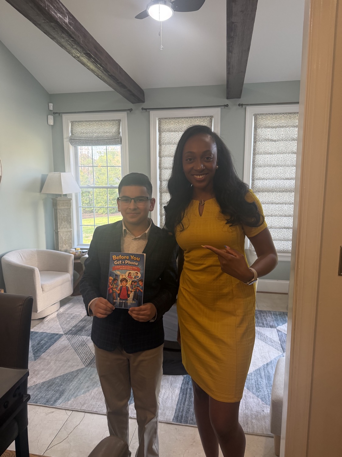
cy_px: 228
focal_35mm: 24
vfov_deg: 71.6
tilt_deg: -8.5
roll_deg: +0.7
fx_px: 316
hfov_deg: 56.8
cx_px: 171
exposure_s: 1/120
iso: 250
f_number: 1.78
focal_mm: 6.76
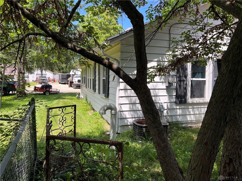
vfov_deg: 53.1
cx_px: 121
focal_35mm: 26
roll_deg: -1.7
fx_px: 182
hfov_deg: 67.3
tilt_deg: -4.2
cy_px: 90
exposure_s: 1/917
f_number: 1.5
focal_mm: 5.7
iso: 50
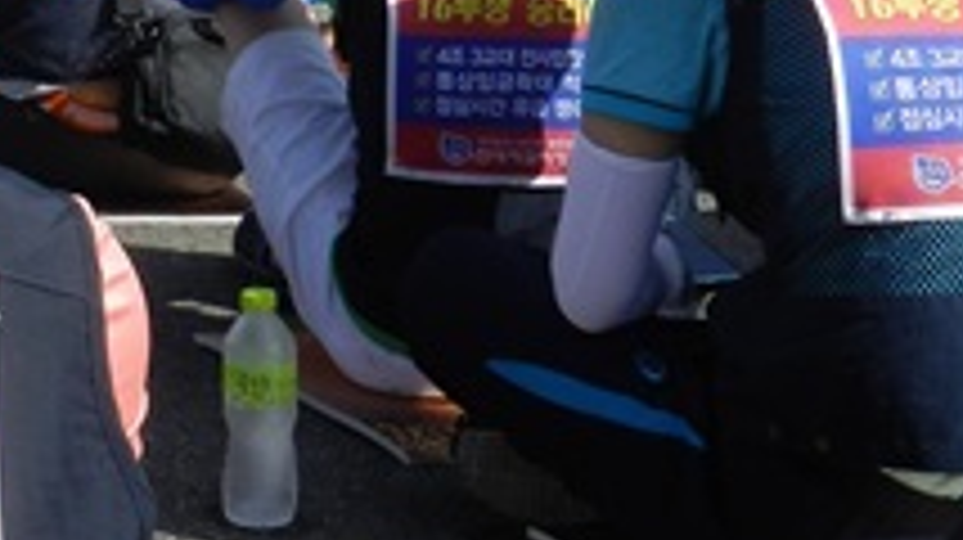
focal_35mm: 116
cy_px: -198
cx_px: -4
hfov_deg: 18.0
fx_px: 2960
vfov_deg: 10.2
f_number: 4.5
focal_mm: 6.7
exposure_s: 1/1000
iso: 160
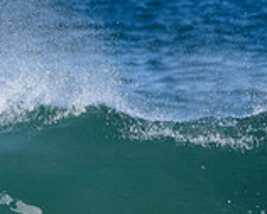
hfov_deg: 0.7
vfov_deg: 0.6
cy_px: 255
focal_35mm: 2580
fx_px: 20425
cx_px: -147
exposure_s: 1/4000
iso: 560
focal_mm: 500
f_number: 5.6
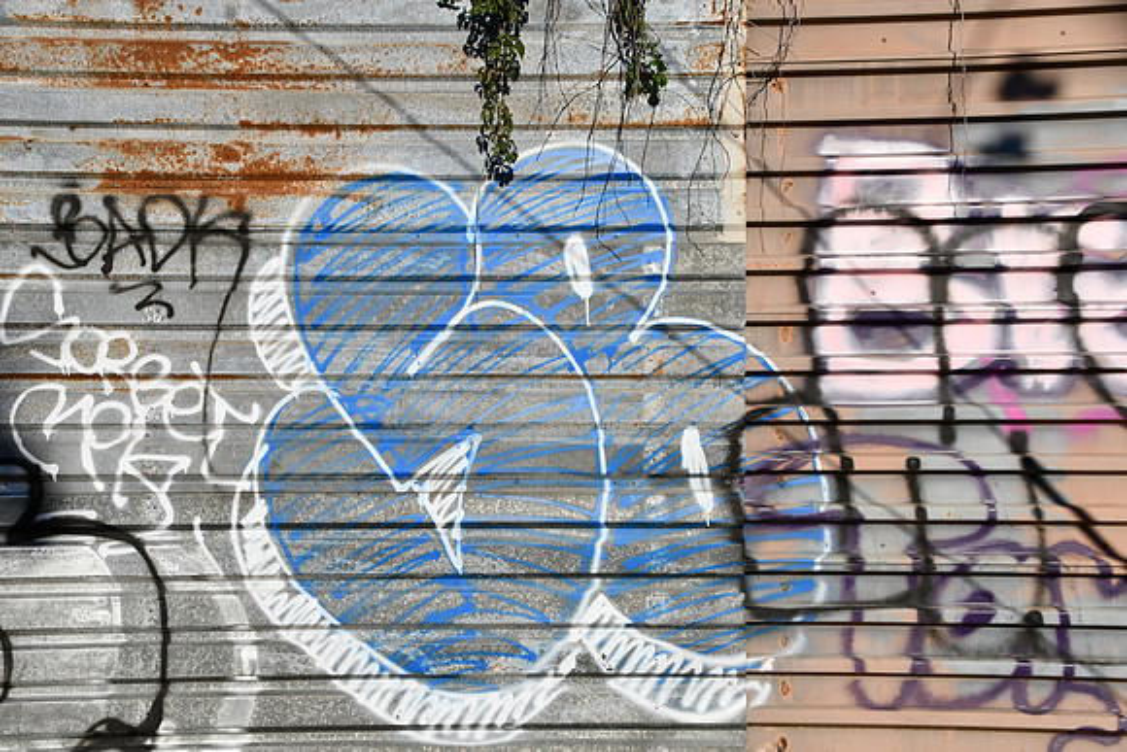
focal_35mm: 66
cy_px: 376
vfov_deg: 20.6
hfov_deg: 30.5
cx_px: 564
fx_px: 2067
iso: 100
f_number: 10
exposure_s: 1/400
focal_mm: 44
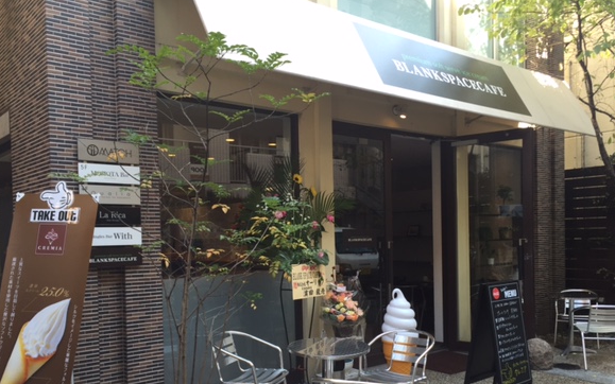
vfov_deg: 37.0
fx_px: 570
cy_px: 249
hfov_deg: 56.7
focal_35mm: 34
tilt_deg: -2.0
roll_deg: +1.2
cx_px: 325
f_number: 2.2
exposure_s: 1/120
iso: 40
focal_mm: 4.15
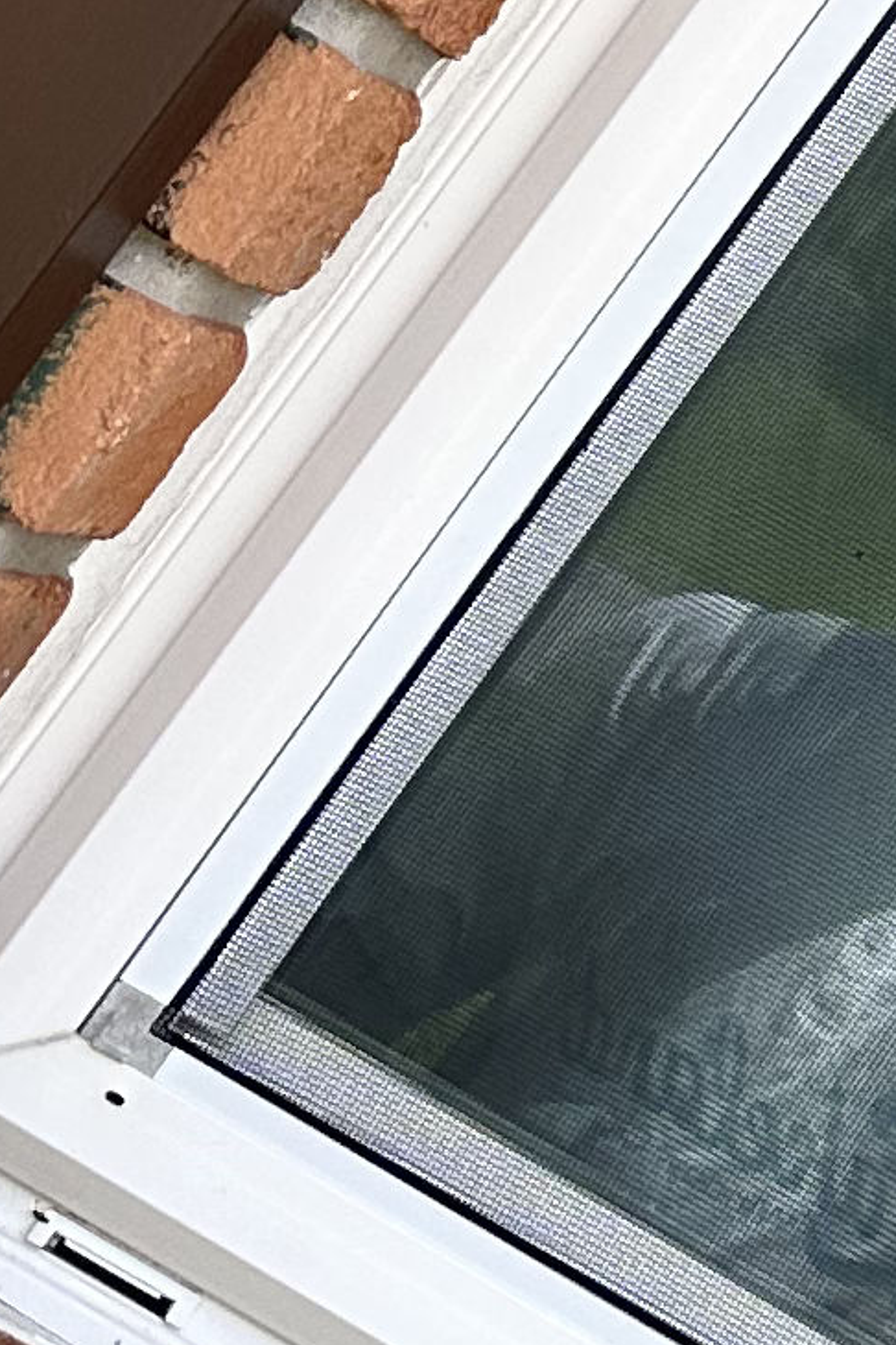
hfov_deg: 8.3
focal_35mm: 138
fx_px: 5152
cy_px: 129
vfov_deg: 14.7
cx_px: 2764
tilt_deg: +12.5
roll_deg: -32.4
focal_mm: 6.86
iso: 80
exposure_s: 1/1374
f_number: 1.78
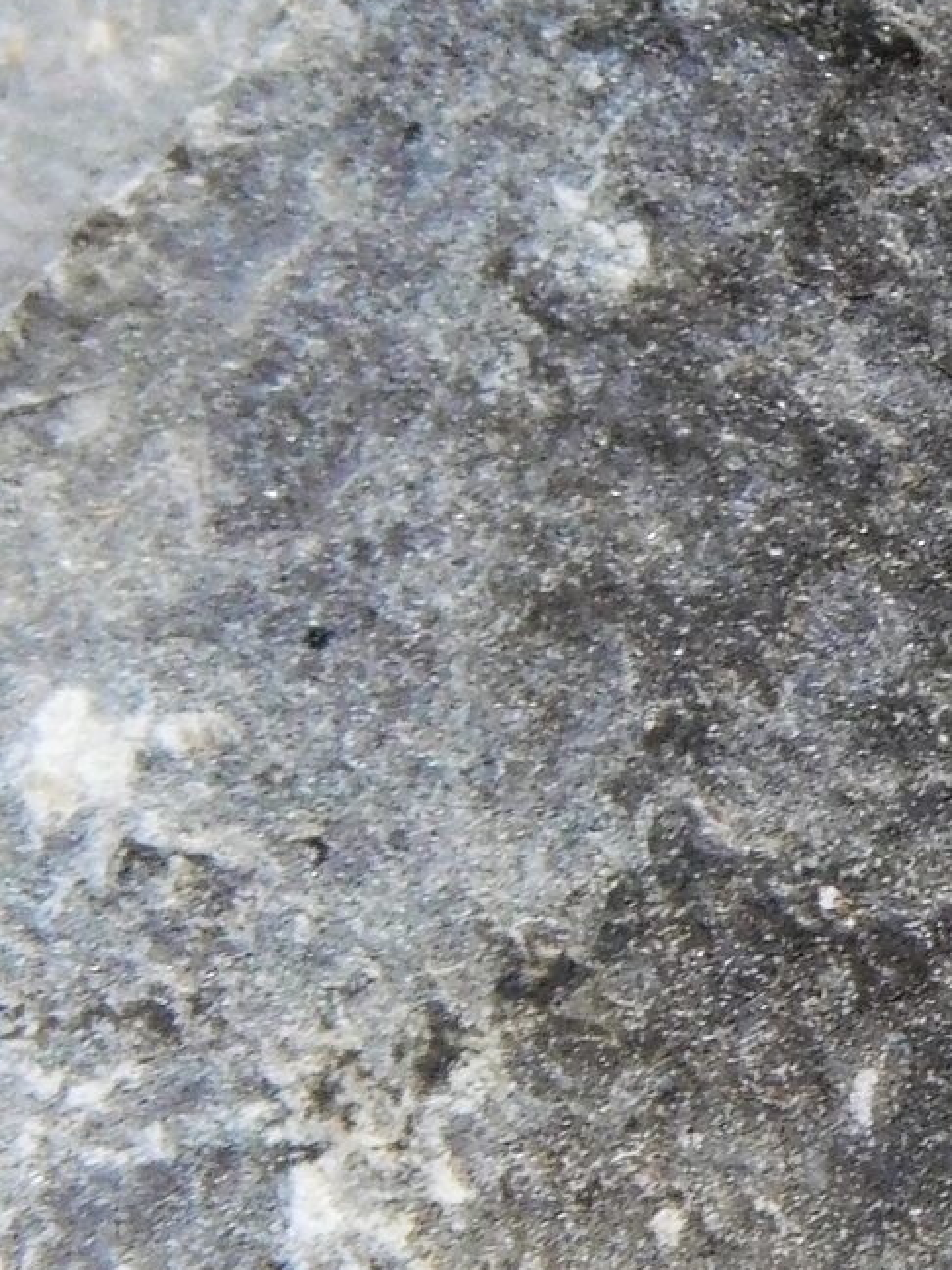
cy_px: 825
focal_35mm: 798
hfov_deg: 1.9
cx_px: 1473
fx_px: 29262
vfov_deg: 2.5
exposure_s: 1/30
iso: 200
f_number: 5.4
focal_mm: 35.9
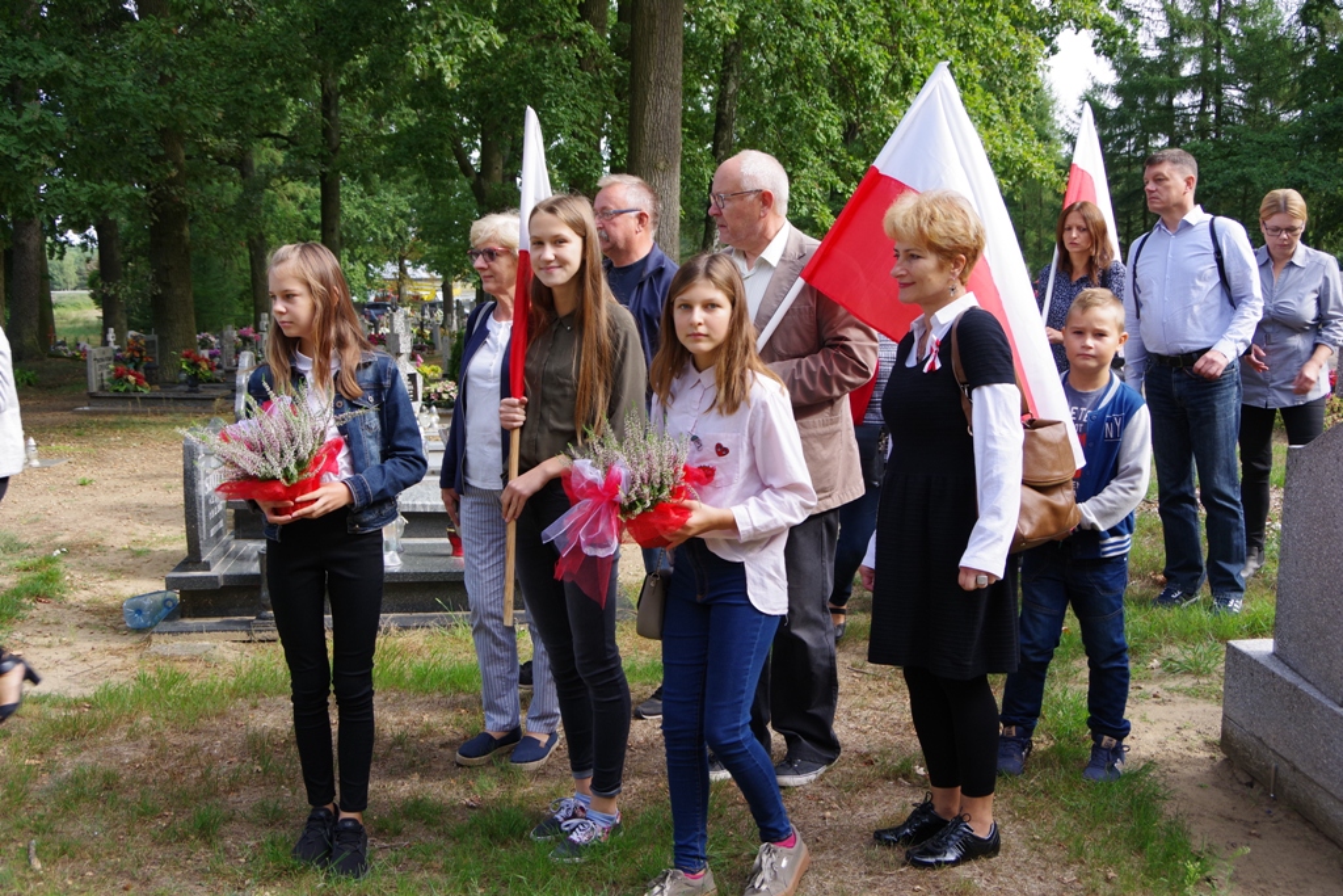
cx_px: 672
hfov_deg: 46.4
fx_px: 1567
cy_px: 448
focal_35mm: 42
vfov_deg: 31.9
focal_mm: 28
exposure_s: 1/125
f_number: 6.3
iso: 200
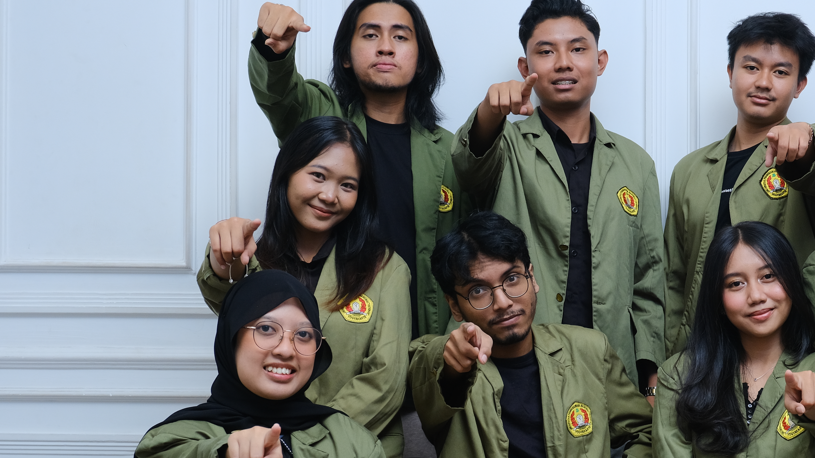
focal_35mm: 73
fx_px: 1578
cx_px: 644
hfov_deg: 28.4
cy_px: 309
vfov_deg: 16.5
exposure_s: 1/125
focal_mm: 29.6
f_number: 7.1
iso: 640
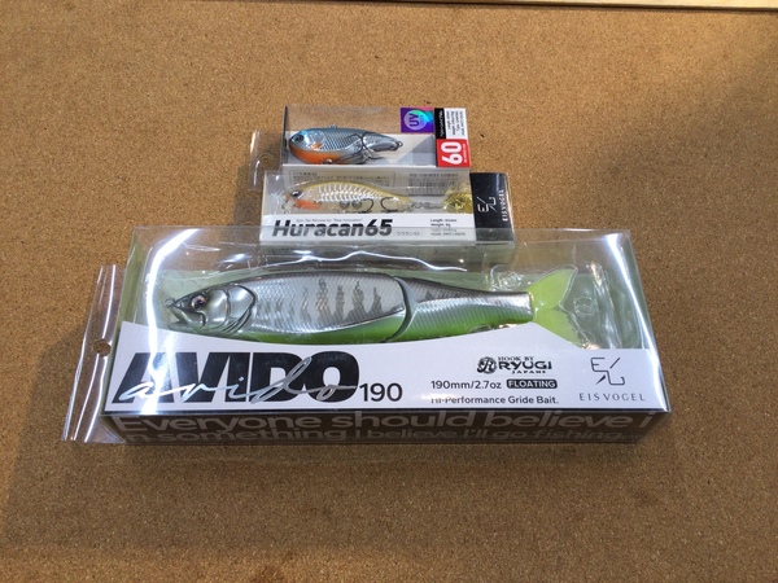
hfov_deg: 58.4
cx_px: 389
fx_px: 697
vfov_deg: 45.4
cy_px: 292
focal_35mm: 31
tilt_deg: -61.4
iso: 32
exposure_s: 1/60
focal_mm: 3.3
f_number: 2.4
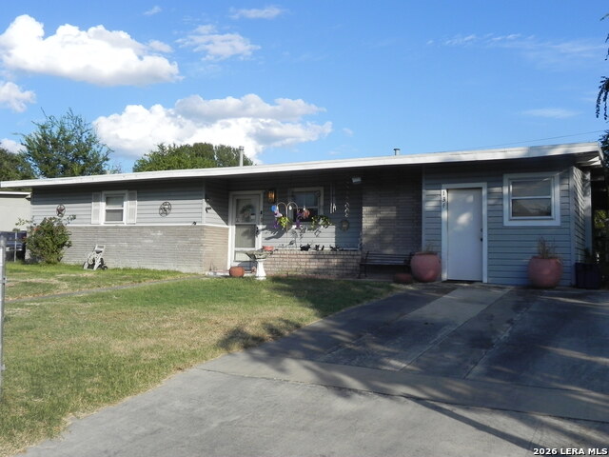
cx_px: 304
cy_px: 228
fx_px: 581
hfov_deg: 55.4
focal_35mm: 33
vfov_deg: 42.9
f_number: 7.1
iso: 160
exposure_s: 1/366
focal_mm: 5.9
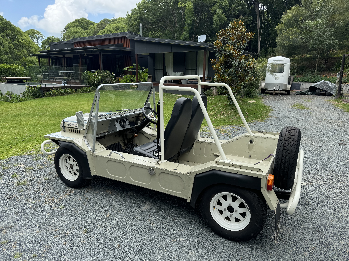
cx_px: 174
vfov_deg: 56.8
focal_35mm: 24
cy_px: 130
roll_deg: -1.3
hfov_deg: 71.6
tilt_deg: -13.1
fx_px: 242
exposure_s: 1/1285
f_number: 1.78
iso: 80
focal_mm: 6.76
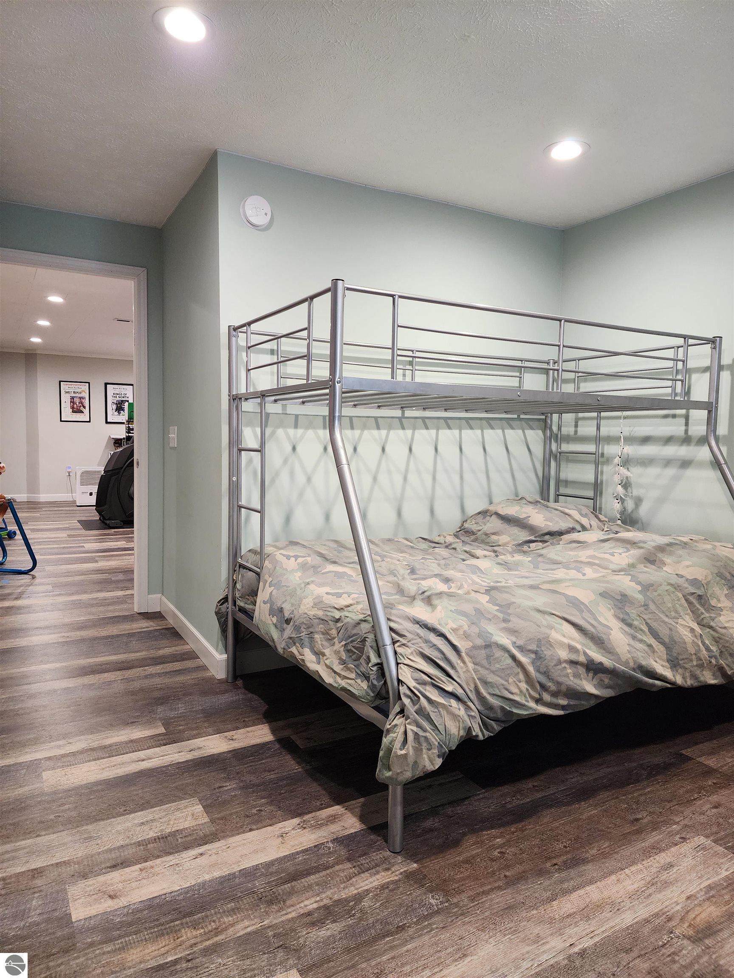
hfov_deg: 58.9
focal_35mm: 23
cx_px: 367
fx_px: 650
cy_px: 489
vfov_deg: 73.9
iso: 500
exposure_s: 1/120
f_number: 1.8
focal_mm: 6.4
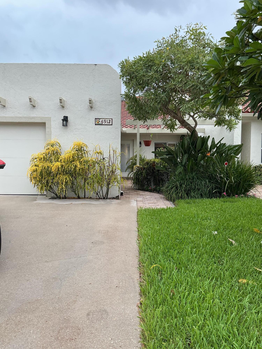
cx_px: 131
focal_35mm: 29
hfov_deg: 48.2
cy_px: 174
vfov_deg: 61.7
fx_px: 293
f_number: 1.8
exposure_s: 1/169
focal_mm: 3
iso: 20
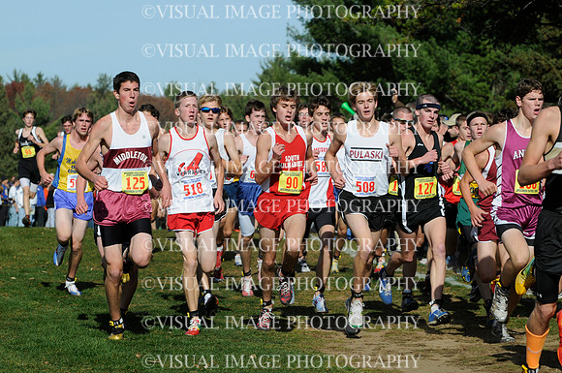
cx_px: 281
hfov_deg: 11.0
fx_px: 2923
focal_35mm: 188
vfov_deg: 7.3
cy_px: 186
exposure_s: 1/1000
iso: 200
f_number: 5.6
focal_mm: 125
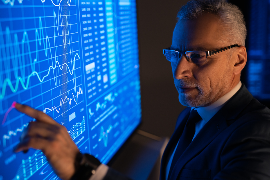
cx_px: 135
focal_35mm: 50
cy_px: 90
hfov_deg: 39.6
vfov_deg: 27.0
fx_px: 375
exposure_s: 1/100
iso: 800
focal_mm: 50
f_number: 2
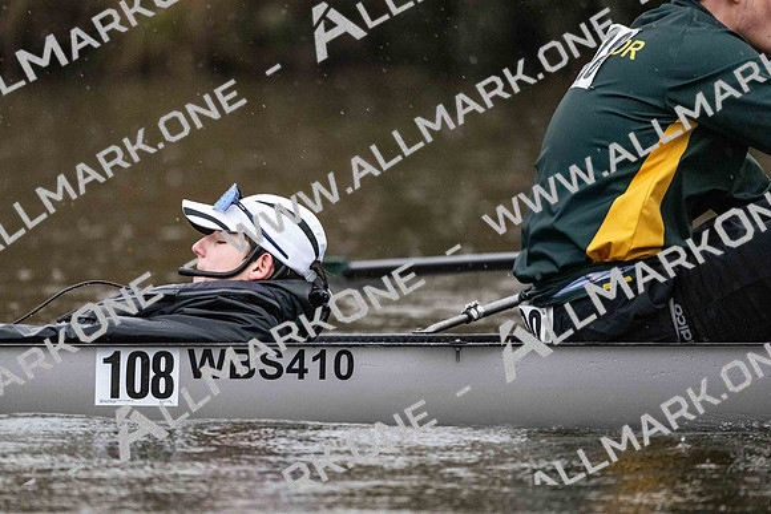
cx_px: 386
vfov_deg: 3.4
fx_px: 8568
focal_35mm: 400
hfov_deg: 5.2
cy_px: 257
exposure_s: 1/1600
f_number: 4.5
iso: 11400
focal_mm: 400
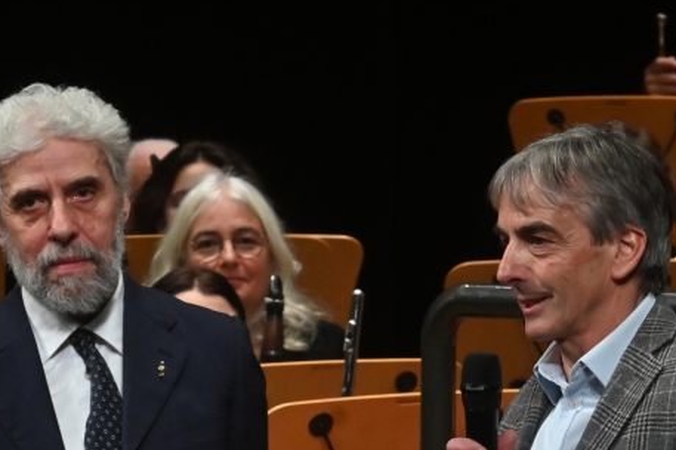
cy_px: 748
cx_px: 229
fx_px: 9982
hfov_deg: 3.9
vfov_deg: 2.6
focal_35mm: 532
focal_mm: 135
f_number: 8
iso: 3200
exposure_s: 1/160
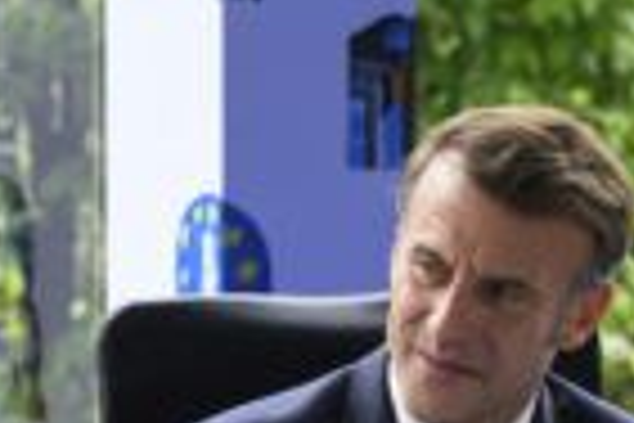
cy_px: 680
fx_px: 6885
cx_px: 265
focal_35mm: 391
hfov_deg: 5.3
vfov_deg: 3.5
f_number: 5
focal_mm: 82
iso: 3200
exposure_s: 1/640
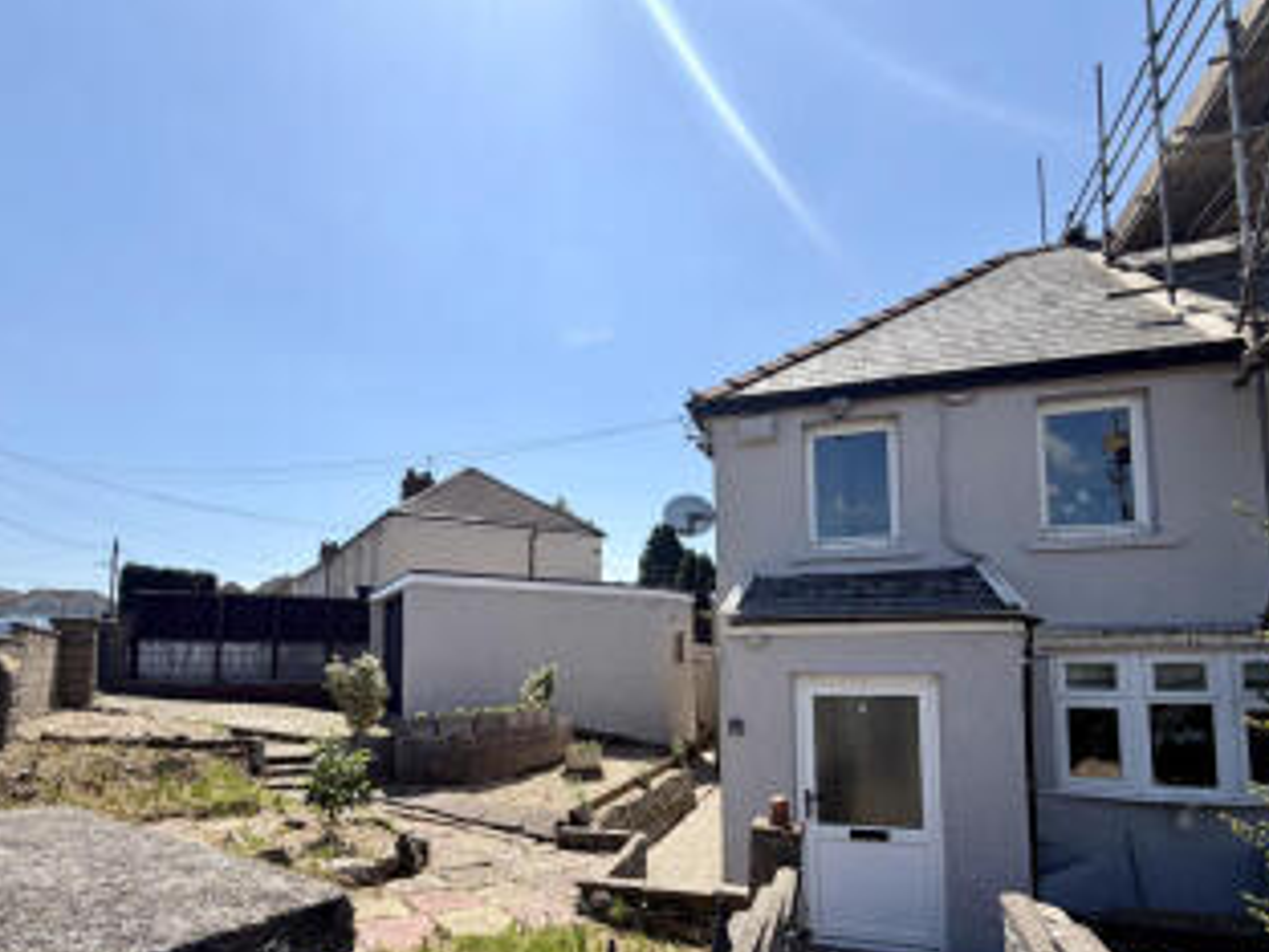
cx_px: 628
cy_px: 608
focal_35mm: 19
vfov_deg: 67.4
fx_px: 697
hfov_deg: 84.7
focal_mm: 2.22
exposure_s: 1/1145
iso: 20
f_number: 2.2
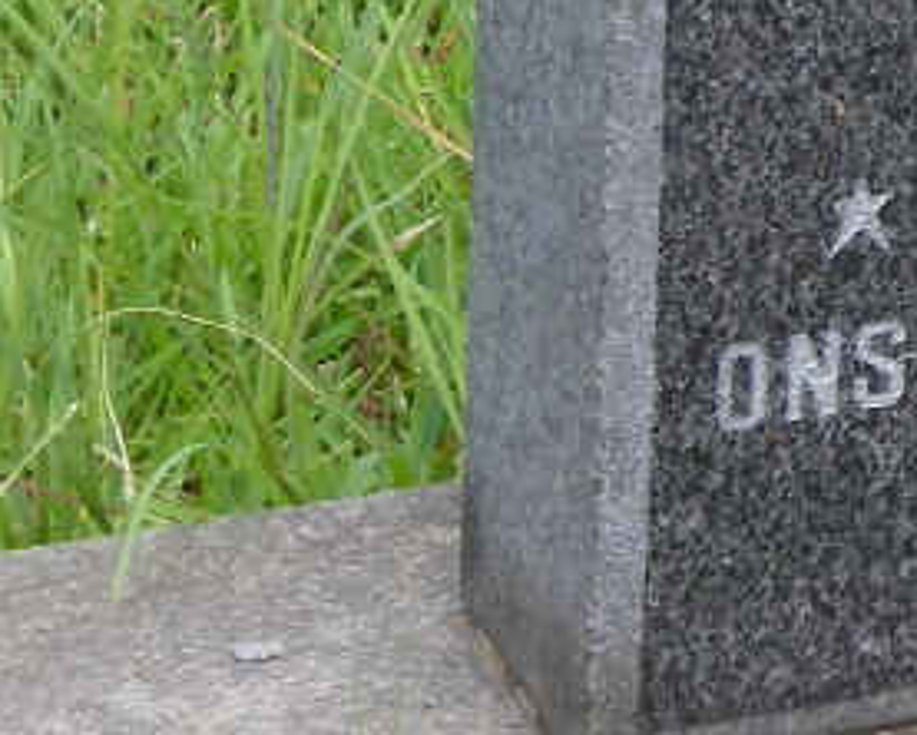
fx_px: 10891
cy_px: 26
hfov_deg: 4.8
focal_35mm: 401
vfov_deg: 3.9
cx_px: 1506
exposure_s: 1/160
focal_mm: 16.9
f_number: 4
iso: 64
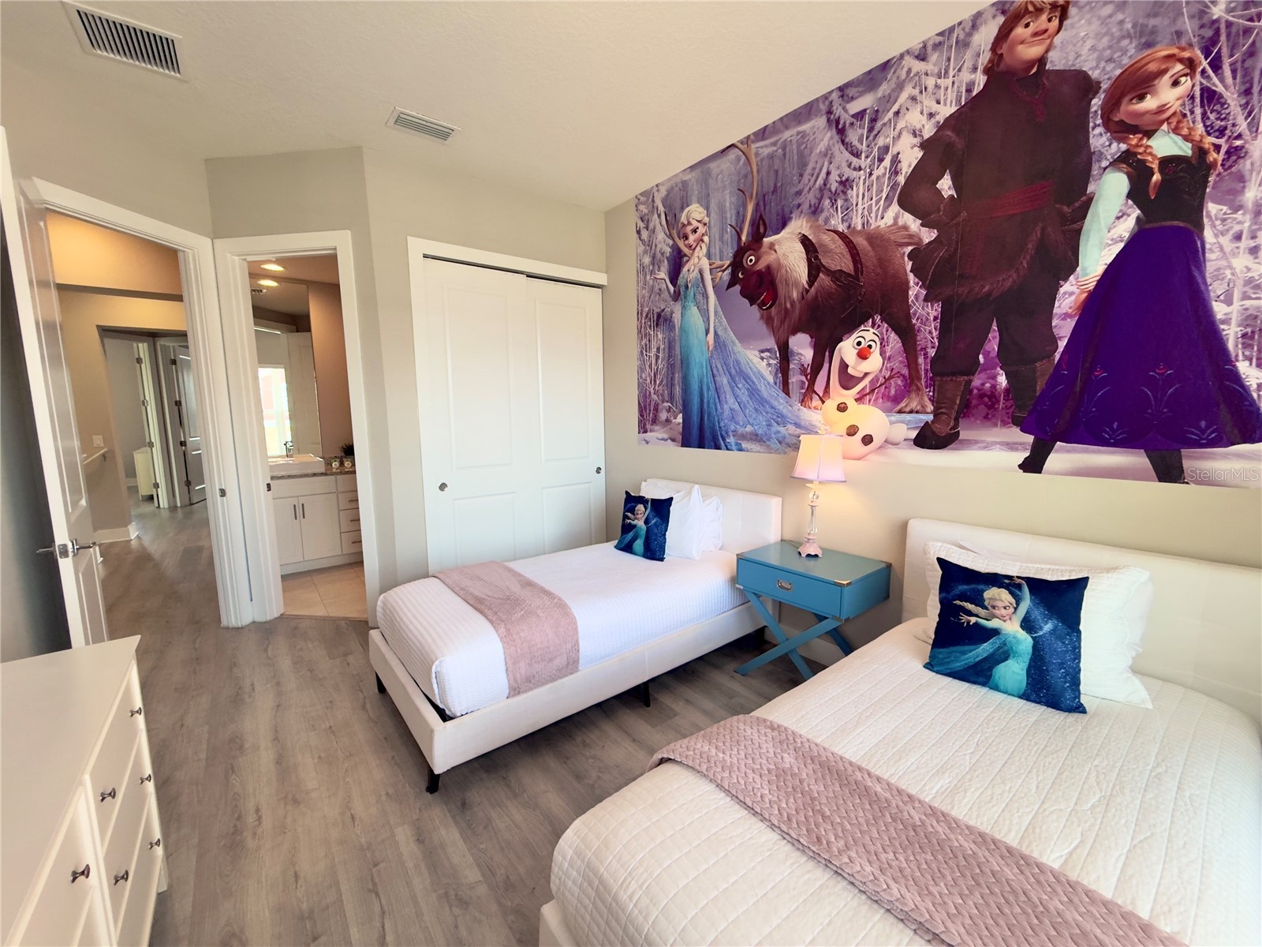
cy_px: 474
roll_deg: +0.9
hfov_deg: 102.1
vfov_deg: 85.7
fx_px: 510
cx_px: 631
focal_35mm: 14
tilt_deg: -6.8
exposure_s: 1/120
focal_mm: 2.22
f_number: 2.2
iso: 125
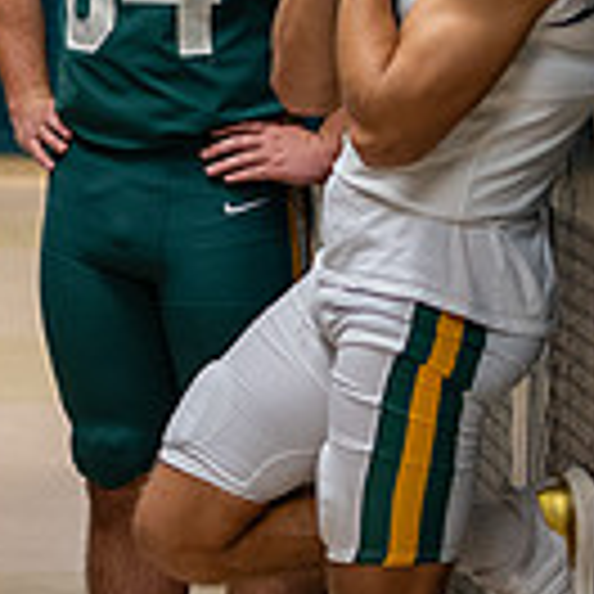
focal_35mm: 187
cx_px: -310
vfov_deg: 9.2
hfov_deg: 9.1
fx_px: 3630
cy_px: -178
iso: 640
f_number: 1.8
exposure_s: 1/200
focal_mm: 50
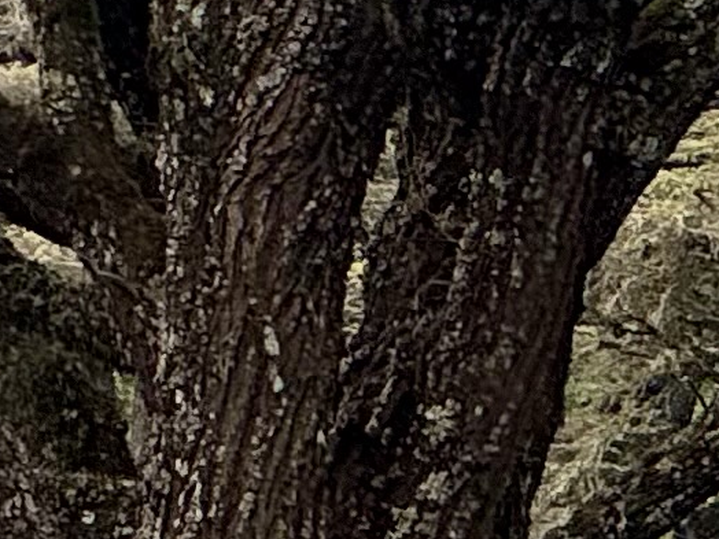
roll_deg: +0.0
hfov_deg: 3.3
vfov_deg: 2.5
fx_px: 12296
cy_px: -359
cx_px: -1502
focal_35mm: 592
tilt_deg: +2.8
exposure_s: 1/713
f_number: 2.8
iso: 25
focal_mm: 9
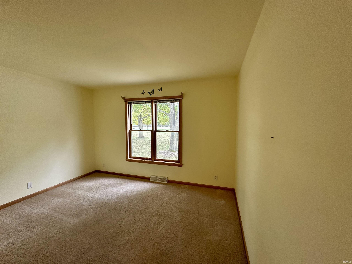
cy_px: 132
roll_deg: +0.4
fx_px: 142
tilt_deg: -4.0
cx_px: 176
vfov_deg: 85.7
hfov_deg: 102.1
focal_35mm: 14
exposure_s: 1/60
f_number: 2.2
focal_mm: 2.22
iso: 200
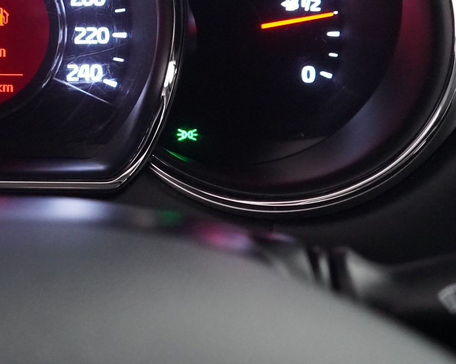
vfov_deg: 16.8
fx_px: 1215
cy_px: 20
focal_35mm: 90
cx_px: -40
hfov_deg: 20.3
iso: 12800
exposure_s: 1/60
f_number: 4
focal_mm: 28
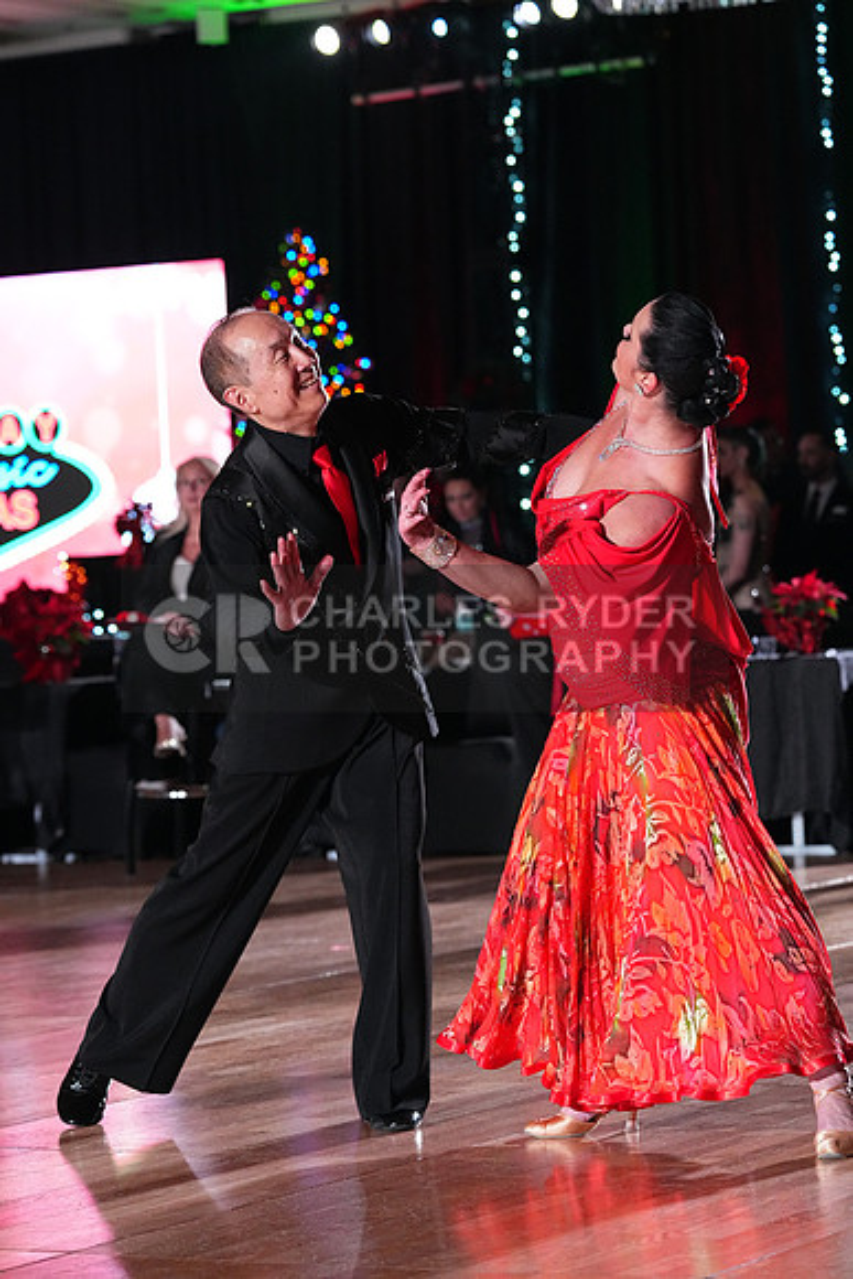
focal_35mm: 119
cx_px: 426
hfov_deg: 11.5
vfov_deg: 17.2
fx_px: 4227
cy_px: 640
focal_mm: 119
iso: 8000
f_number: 5
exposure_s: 1/400
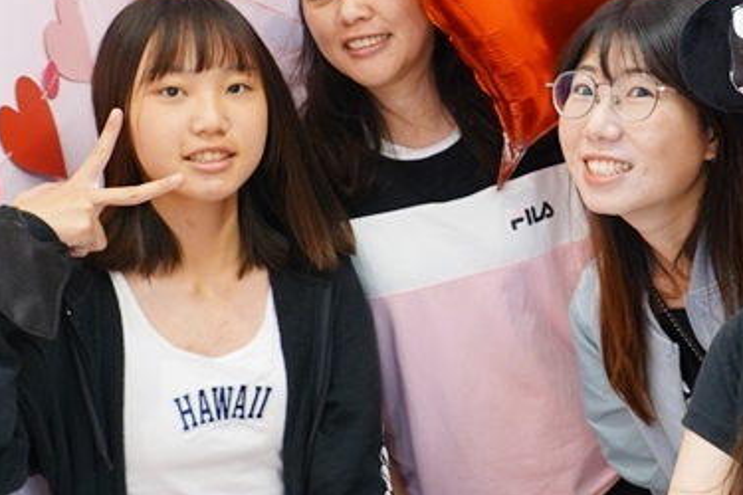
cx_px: 608
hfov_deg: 30.6
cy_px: 205
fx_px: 1321
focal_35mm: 64
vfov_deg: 21.2
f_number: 5.6
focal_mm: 24
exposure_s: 1/30
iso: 500
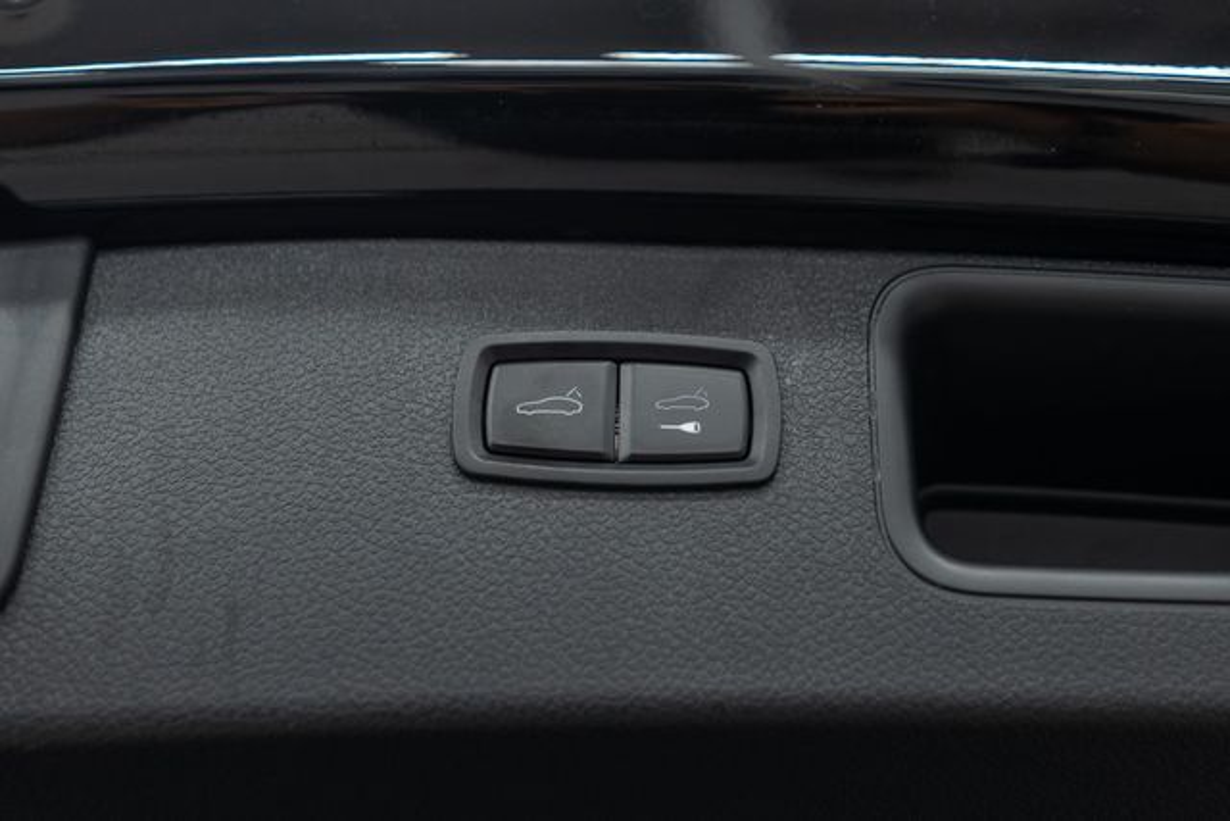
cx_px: 615
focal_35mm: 42
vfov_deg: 31.9
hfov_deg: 46.4
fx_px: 1435
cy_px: 410
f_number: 3.2
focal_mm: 28
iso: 500
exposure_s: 1/50
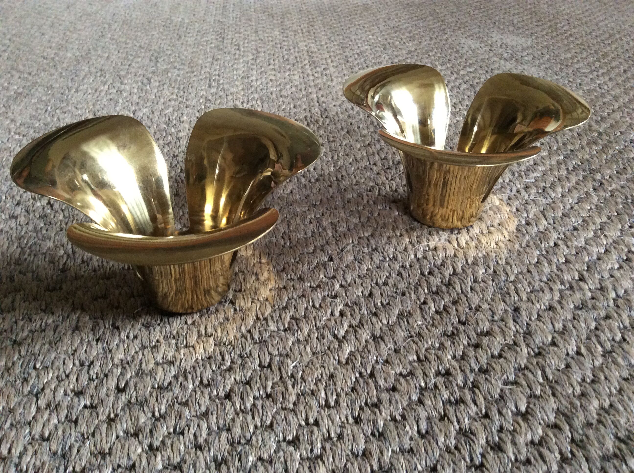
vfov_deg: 44.1
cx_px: 317
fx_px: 585
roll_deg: +0.2
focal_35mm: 32
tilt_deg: -35.2
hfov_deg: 56.9
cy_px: 236
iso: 250
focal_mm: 3.3
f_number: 2.4
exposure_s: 1/25
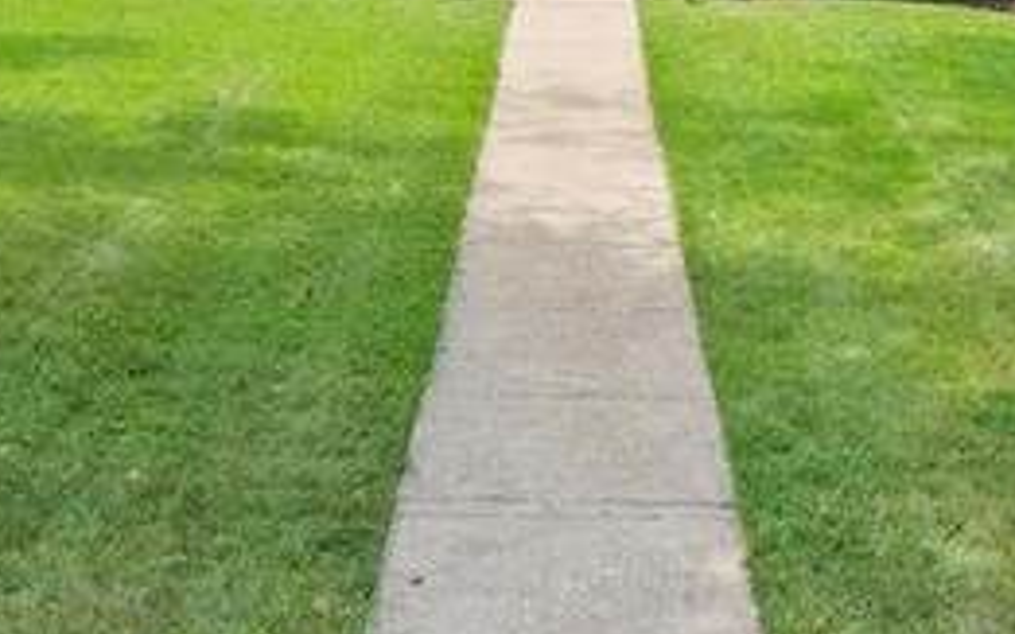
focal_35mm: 80
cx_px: 622
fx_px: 2212
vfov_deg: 15.3
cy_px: -272
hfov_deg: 25.8
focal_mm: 16
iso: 800
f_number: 8
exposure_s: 1/160
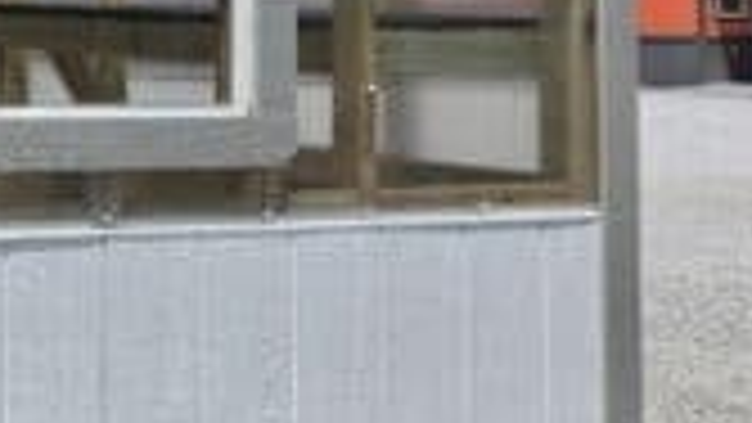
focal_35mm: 90
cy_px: -58
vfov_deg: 13.2
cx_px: -153
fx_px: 1795
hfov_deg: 21.9
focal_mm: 5.4
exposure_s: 1/7734
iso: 80
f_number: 1.8
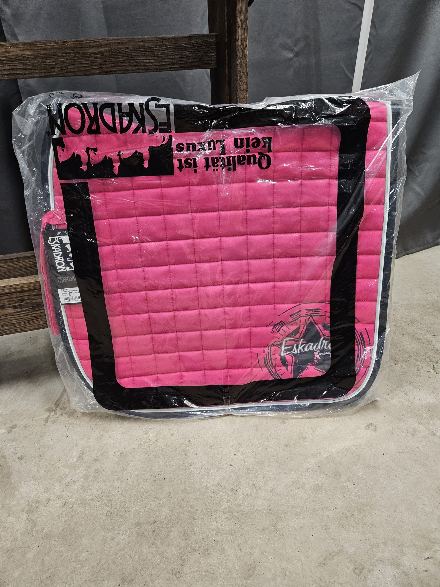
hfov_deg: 58.9
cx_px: 220
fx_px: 390
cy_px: 294
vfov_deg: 73.9
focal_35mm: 23
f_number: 1.8
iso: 320
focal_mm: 5.4
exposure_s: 1/142
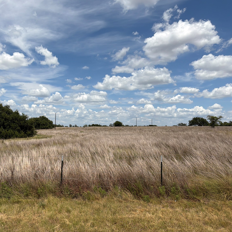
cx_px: 68
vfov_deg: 54.0
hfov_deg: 52.4
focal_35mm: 30
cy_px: 114
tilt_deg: +1.1
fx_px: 227
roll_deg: -1.1
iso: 80
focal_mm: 6.76
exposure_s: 1/11905
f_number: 1.78
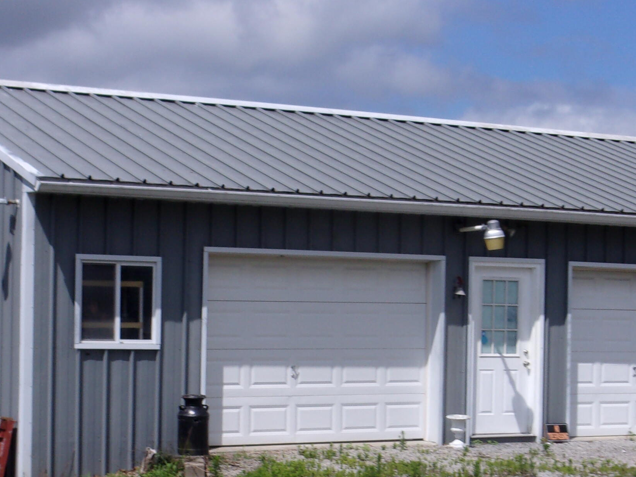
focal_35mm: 97
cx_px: 401
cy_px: 392
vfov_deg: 15.1
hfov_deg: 20.2
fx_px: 1782
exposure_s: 1/140
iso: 80
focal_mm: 9.5
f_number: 13.1
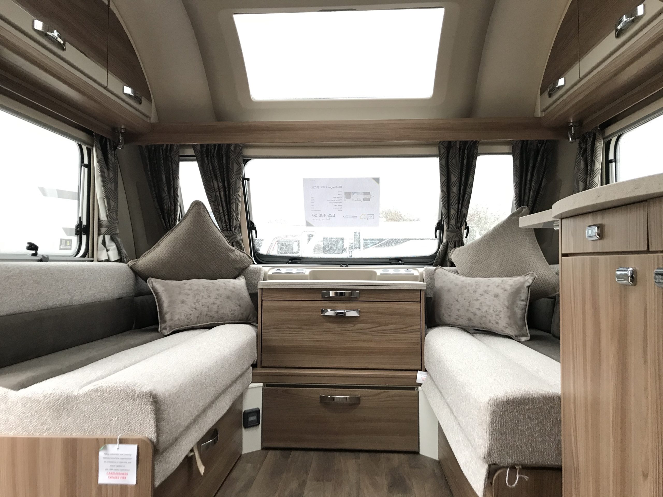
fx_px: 536
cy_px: 248
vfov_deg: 49.7
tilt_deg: -0.7
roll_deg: -0.3
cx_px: 332
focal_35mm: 28
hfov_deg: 63.4
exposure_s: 1/25
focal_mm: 3.99
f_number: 1.8
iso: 40
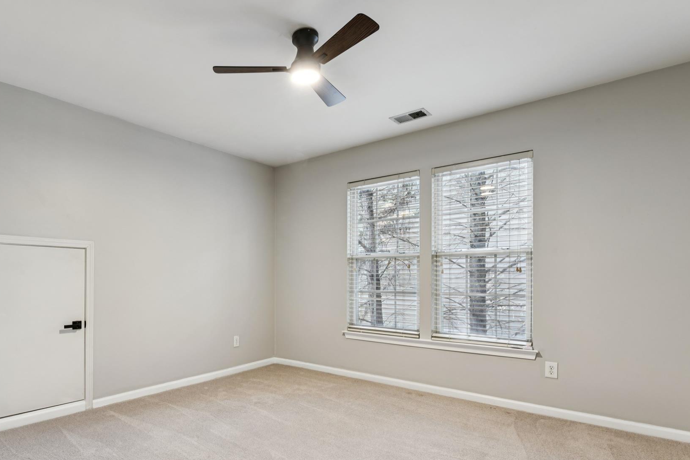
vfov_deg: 60.8
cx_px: 270
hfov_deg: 82.1
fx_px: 388
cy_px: 274
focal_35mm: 20
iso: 100
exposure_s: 2.5
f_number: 13
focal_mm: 16.2
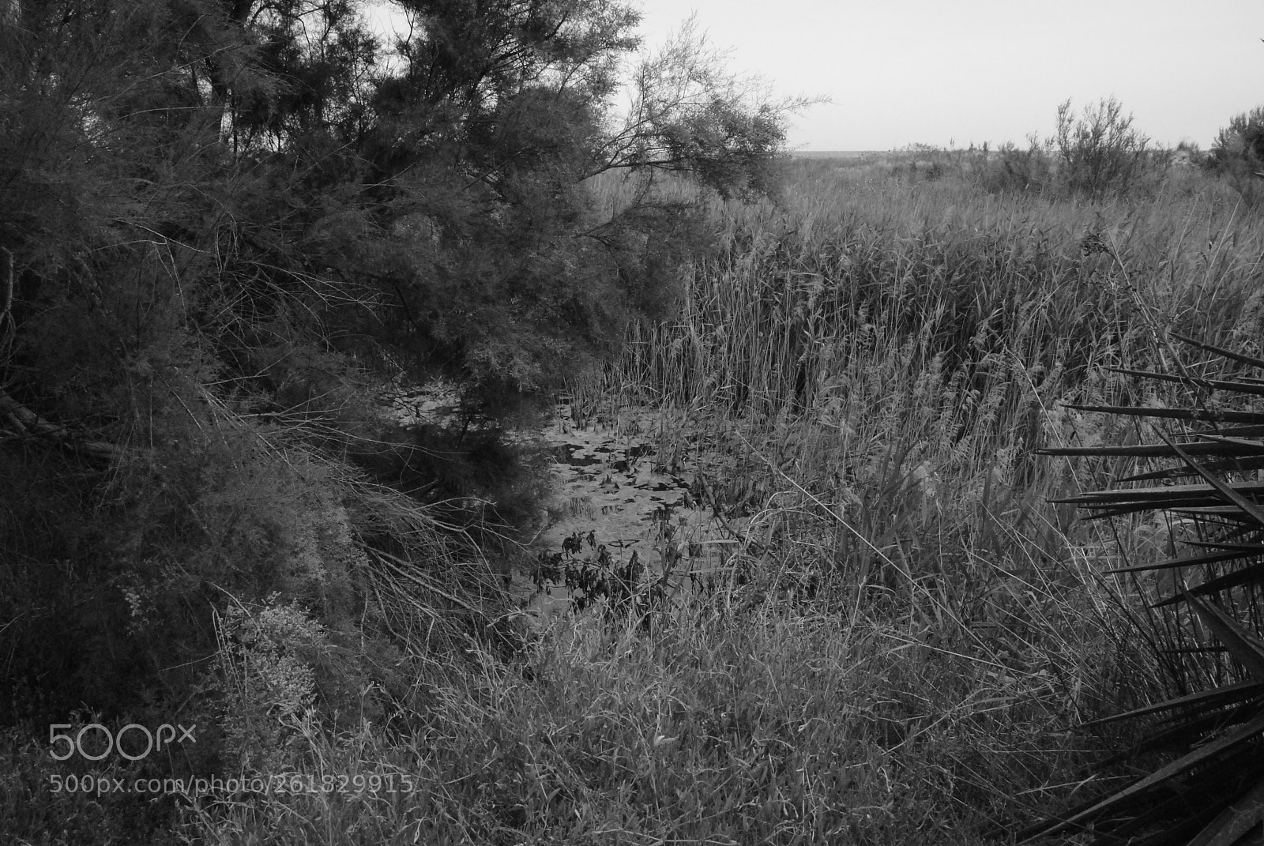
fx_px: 1107
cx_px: 632
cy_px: 423
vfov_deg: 41.8
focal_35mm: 32
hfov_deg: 59.4
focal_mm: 21
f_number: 14
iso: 1600
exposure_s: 1/640
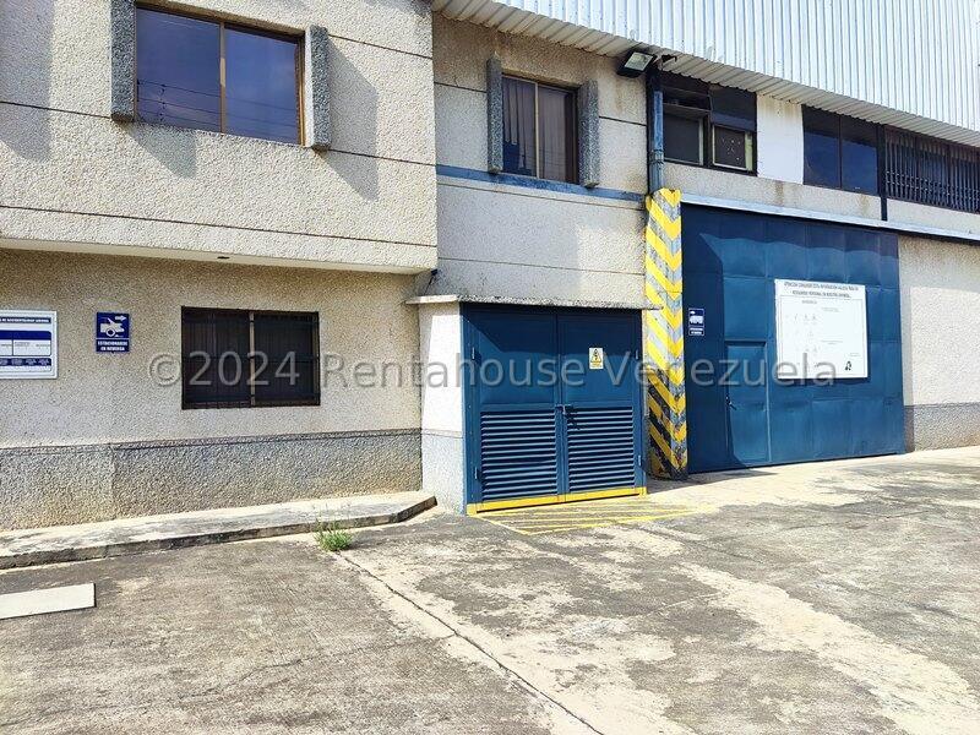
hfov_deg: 69.4
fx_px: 708
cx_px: 490
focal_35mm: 25
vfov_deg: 54.9
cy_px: 368
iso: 50
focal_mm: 4.71
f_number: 1.79
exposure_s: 1/1178
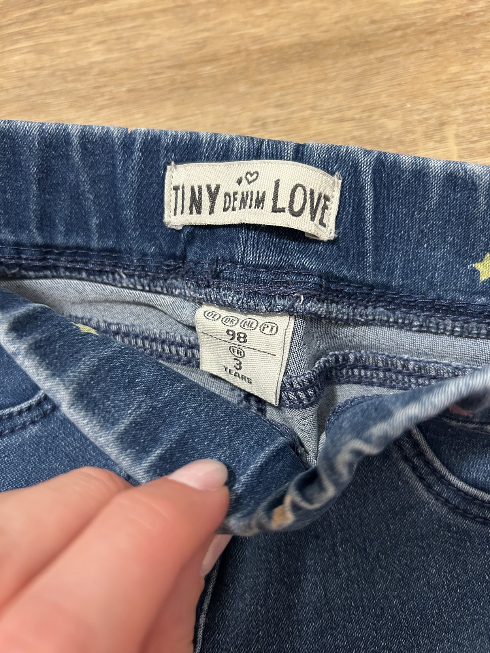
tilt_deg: -75.5
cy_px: 326
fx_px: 491
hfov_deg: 53.1
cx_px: 245
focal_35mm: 26
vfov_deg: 67.3
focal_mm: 5.7
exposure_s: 1/50
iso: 500
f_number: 1.5
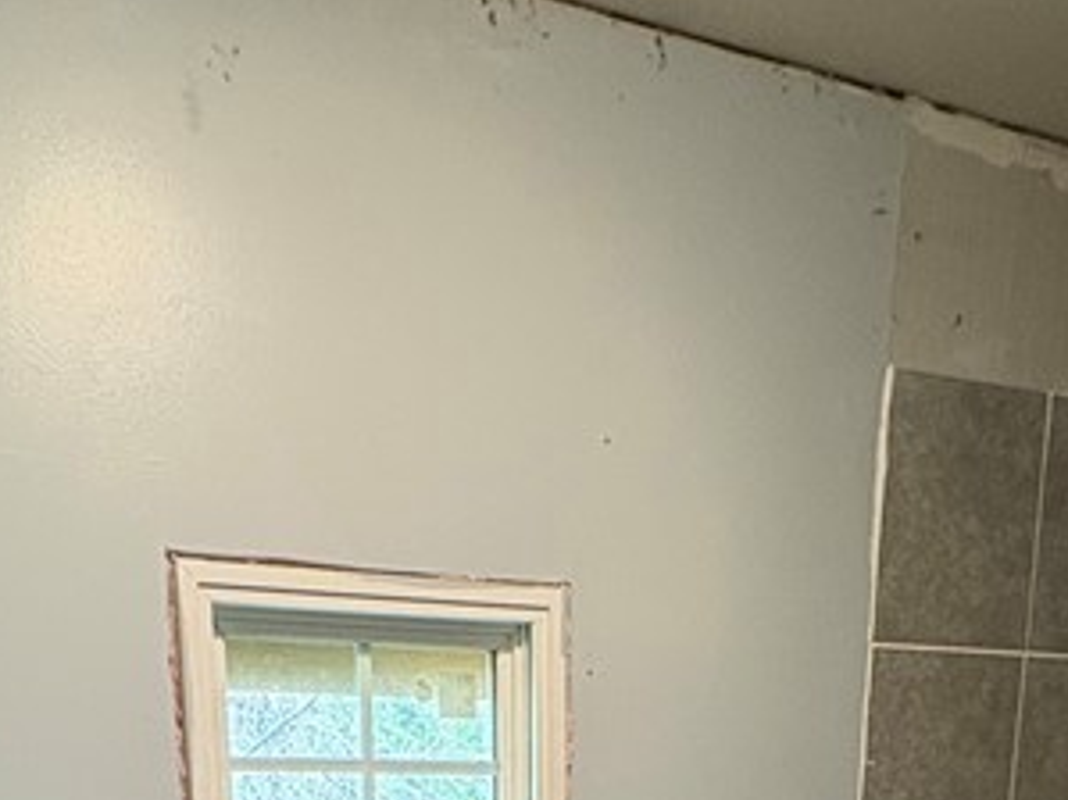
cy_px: 1311
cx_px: 525
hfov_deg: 39.7
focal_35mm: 48
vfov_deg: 22.5
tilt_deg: -17.9
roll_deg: +0.1
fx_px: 1480
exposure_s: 1/60
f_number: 2.2
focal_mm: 2.22
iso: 250
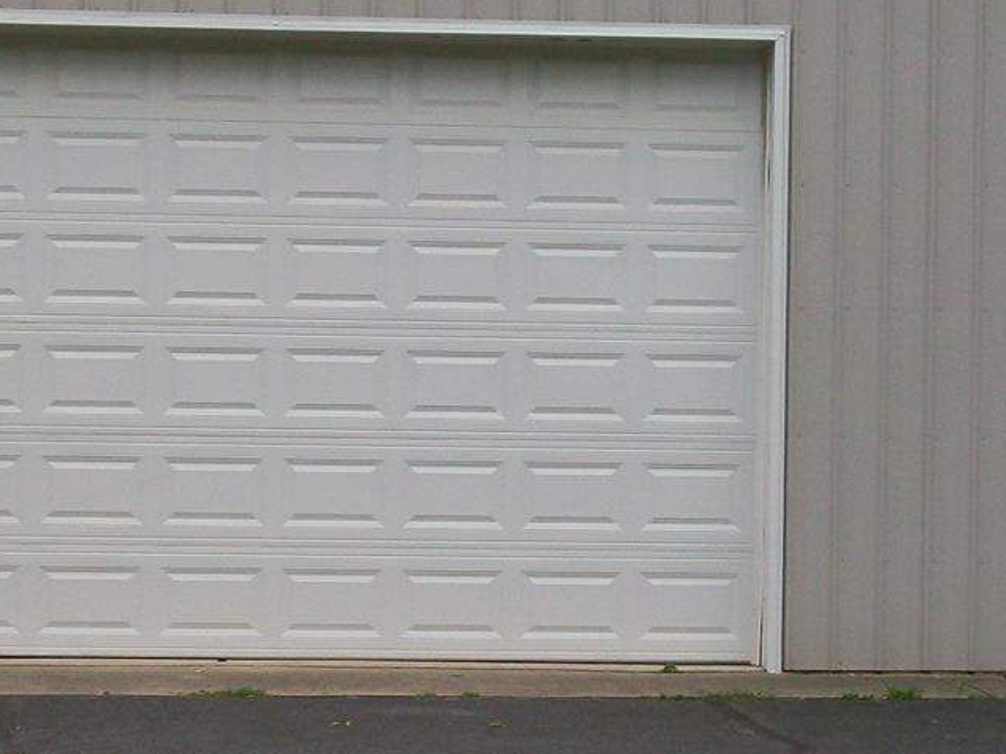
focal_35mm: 141
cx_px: 524
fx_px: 4097
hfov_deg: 14.0
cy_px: 396
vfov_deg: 10.5
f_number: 3.8
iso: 80
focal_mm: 11.6
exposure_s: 1/512
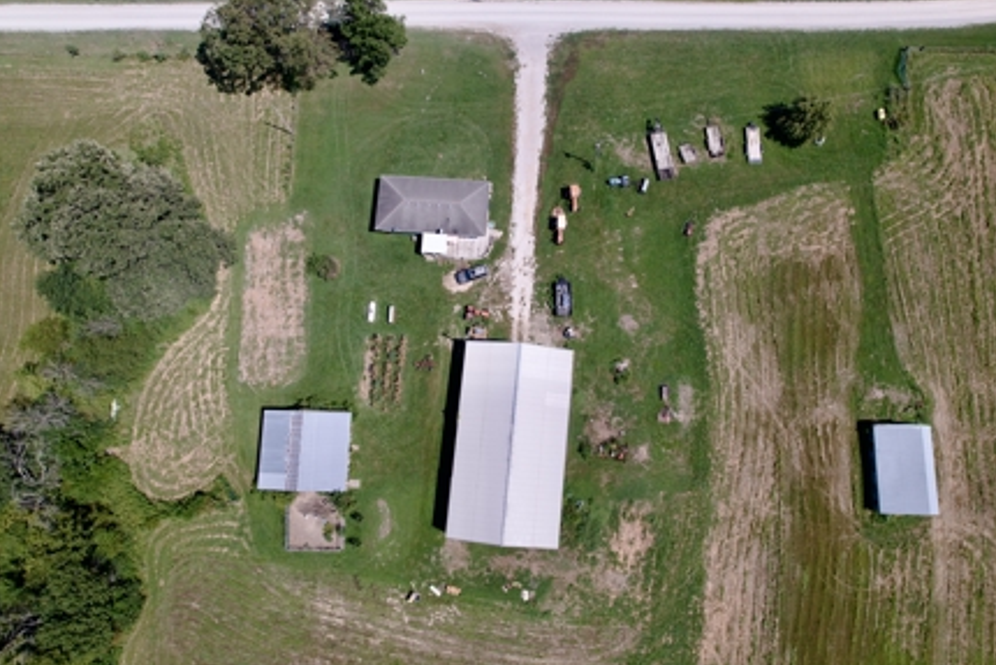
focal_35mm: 23
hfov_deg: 76.1
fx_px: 637
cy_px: 329
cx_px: 500
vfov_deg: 55.1
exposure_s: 1/120
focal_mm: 8.38
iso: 100
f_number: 2.8
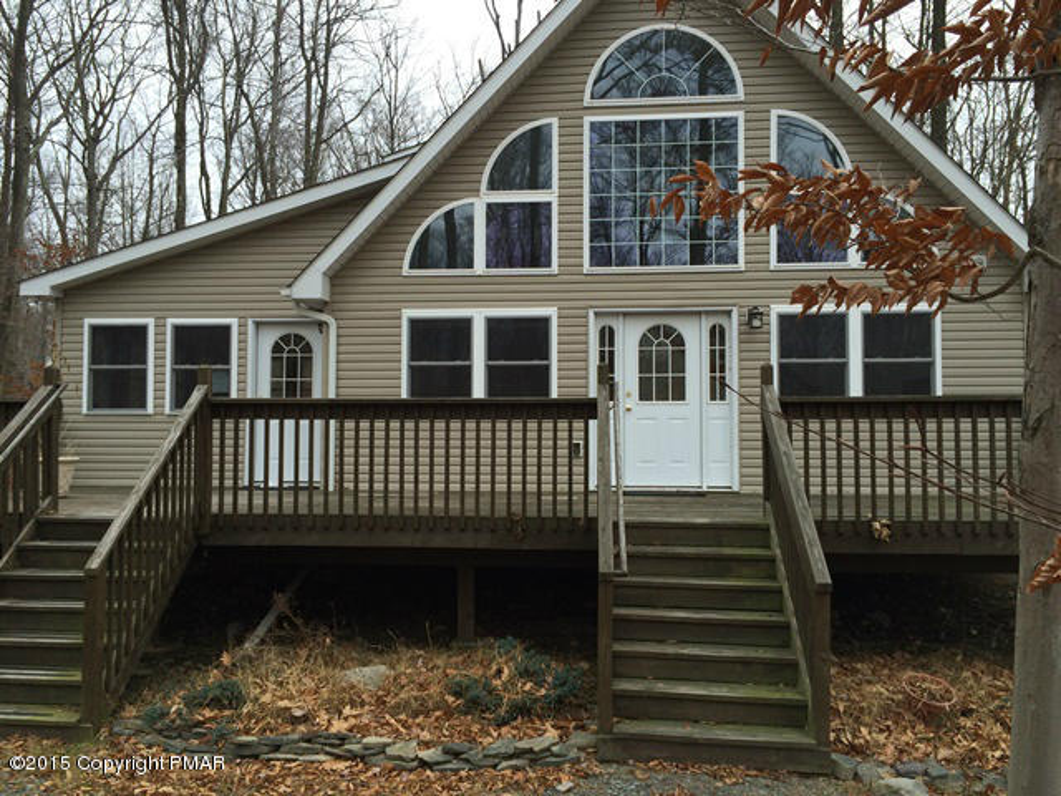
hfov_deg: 61.7
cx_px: 530
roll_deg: +1.6
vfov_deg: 48.2
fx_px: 889
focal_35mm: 29
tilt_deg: +0.4
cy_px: 398
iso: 32
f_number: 2.2
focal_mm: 4.15
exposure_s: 1/348
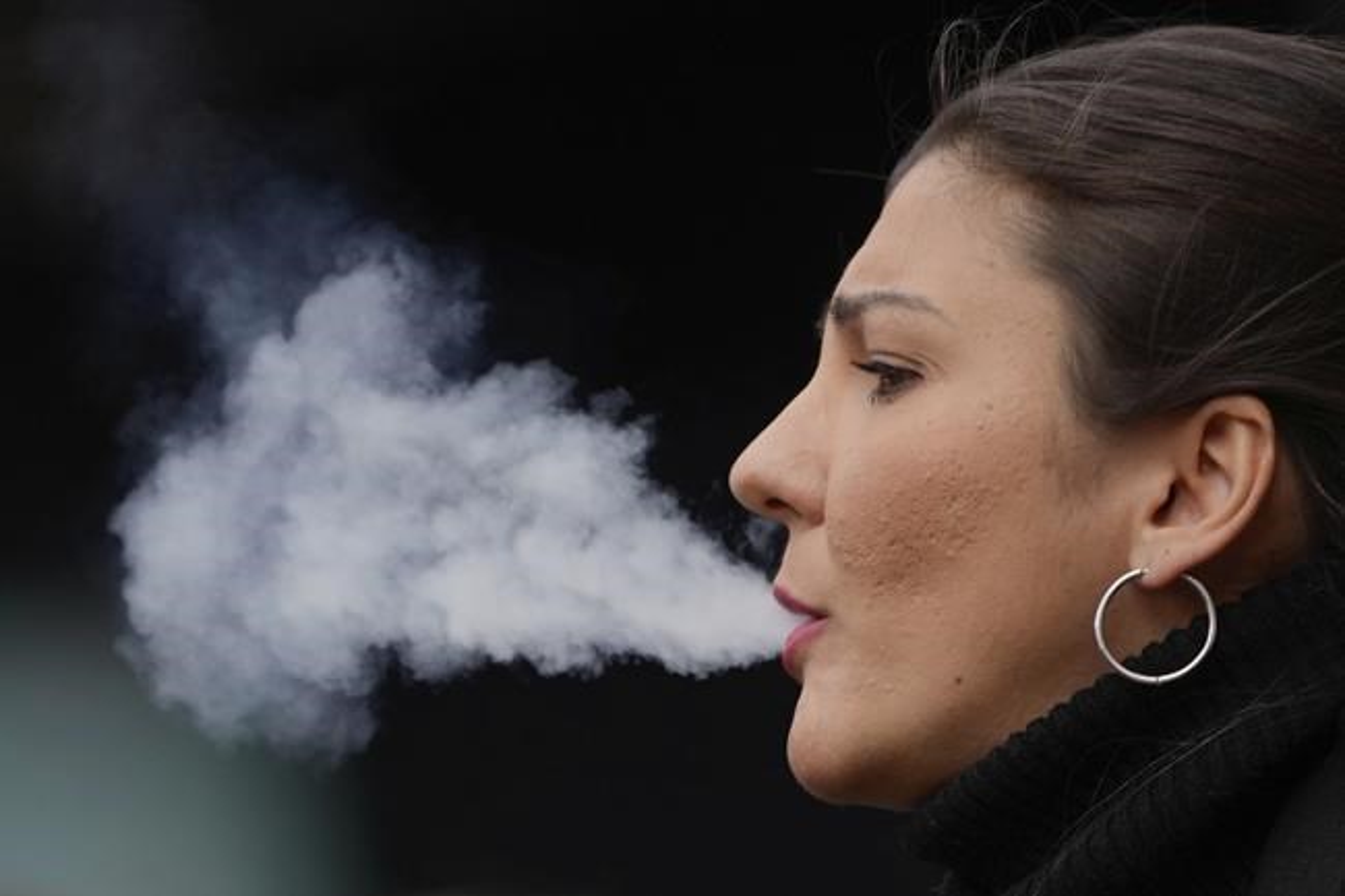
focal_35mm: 200
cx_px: 672
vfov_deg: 6.9
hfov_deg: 10.3
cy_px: 448
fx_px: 7470
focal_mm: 200
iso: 400
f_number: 2.8
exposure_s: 1/1250
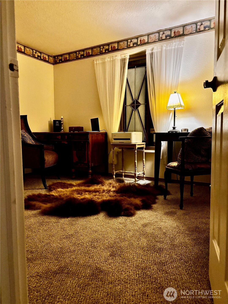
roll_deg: +0.2
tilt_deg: -4.0
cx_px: 114
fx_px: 228
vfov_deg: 67.3
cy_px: 152
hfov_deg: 53.1
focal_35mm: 26
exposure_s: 1/30
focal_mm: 5.96
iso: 640
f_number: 1.6
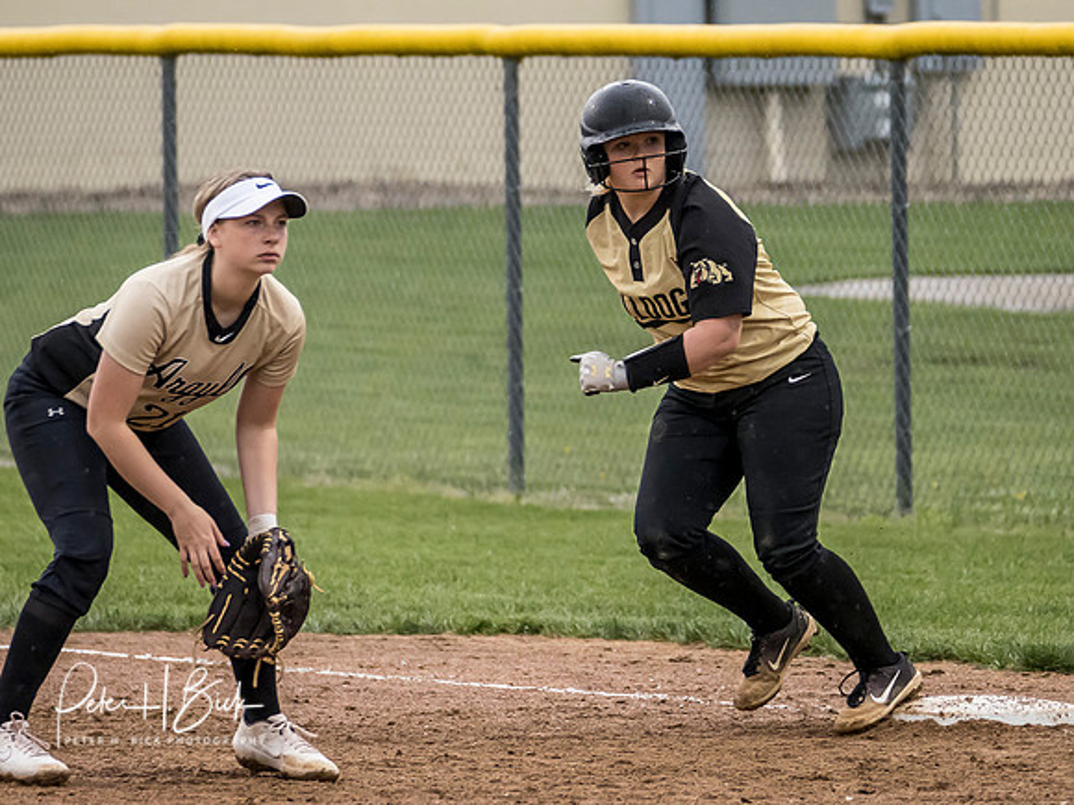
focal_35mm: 433
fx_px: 13435
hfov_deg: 4.6
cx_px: 628
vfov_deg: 3.4
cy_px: 246
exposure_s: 1/1000
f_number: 4
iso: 1600
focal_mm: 156
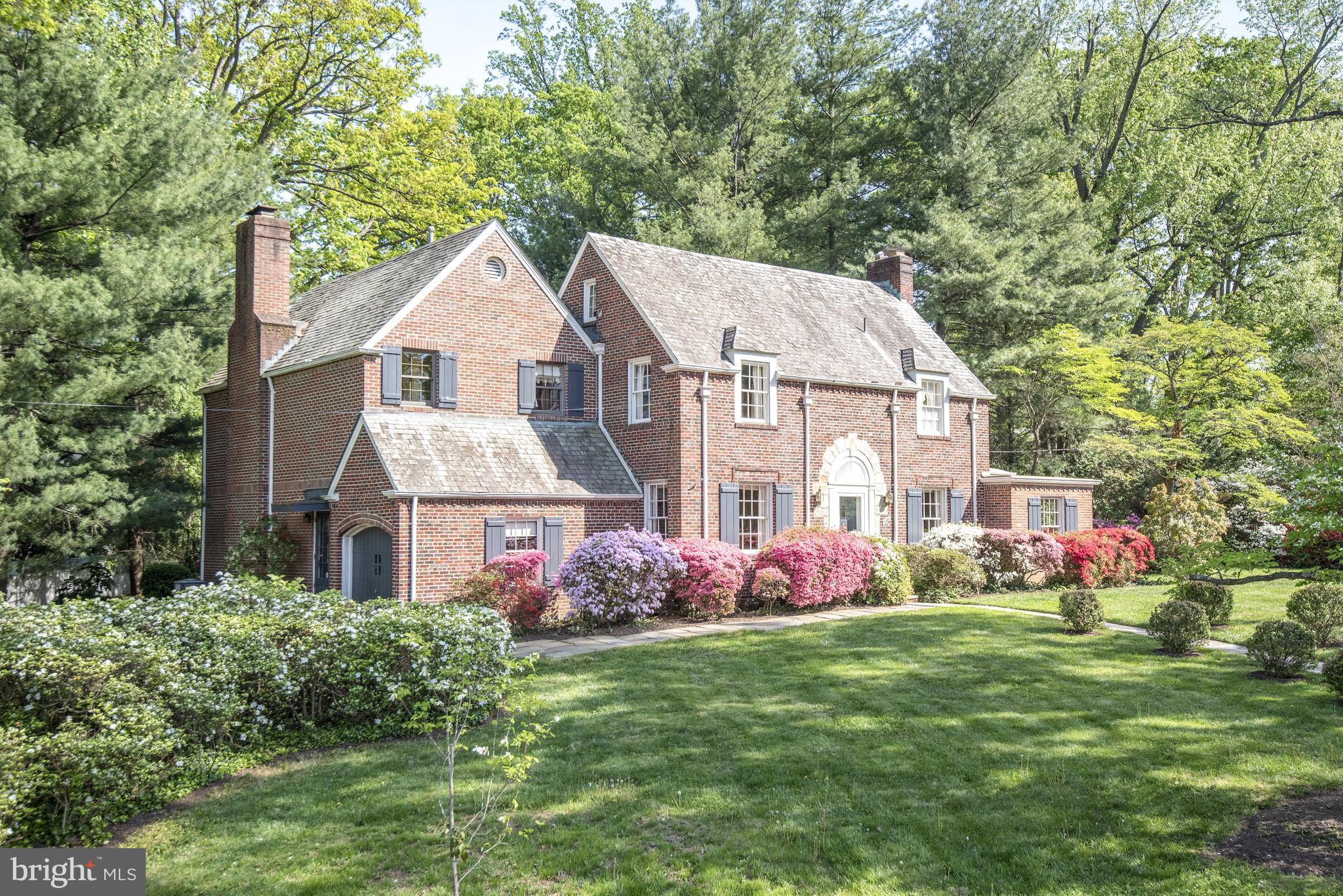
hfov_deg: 58.7
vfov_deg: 41.1
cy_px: 448
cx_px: 672
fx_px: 1194
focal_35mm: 32
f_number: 8
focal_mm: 32
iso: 400
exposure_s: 1/125
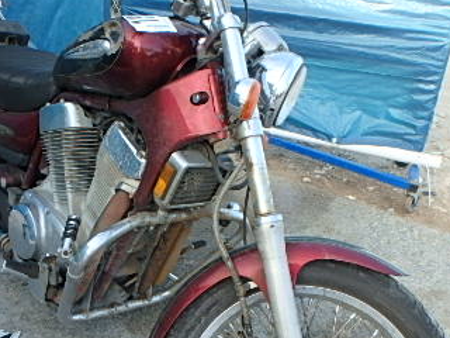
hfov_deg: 44.2
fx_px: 546
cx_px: 155
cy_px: 228
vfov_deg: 34.0
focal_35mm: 42
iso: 125
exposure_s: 1/250
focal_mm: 3.7
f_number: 3.5
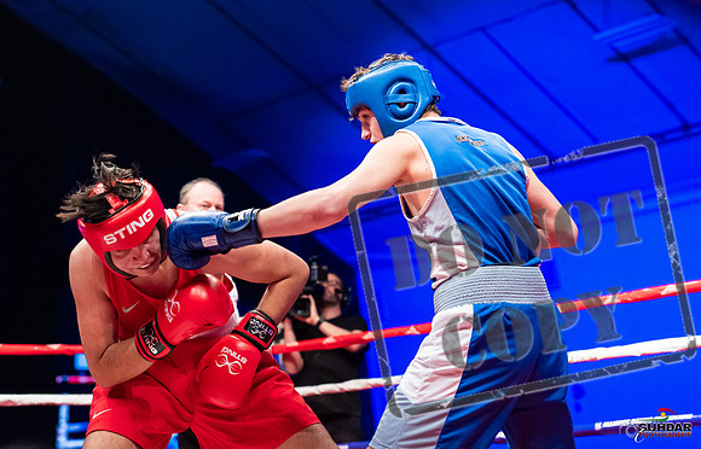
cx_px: 423
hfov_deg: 28.3
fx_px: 1389
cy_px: 221
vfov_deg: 18.4
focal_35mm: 72
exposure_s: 1/1000
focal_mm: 59
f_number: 2.8
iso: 4000
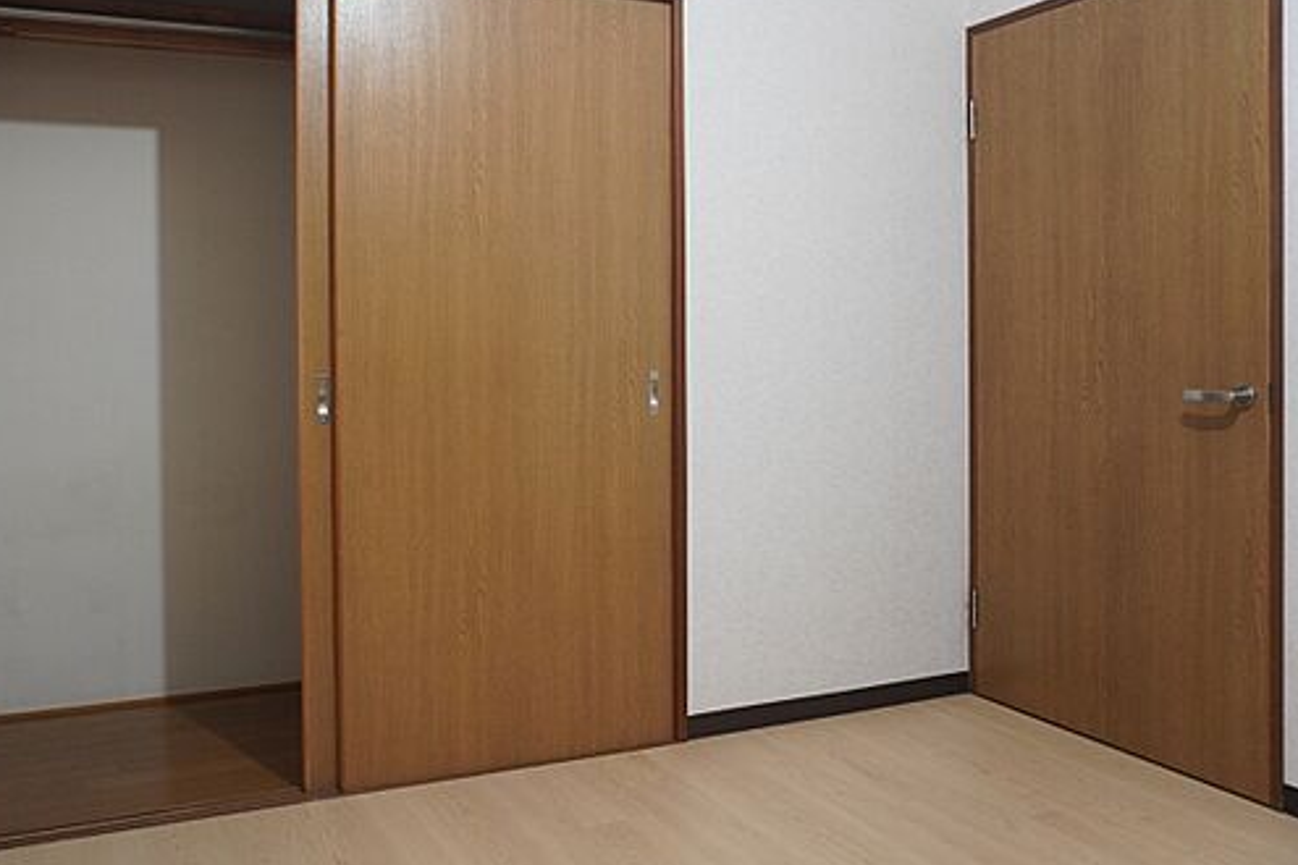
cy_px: 353
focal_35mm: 31
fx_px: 1118
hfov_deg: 59.7
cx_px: 511
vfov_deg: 42.2
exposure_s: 1/30
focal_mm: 16
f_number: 3.5
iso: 800
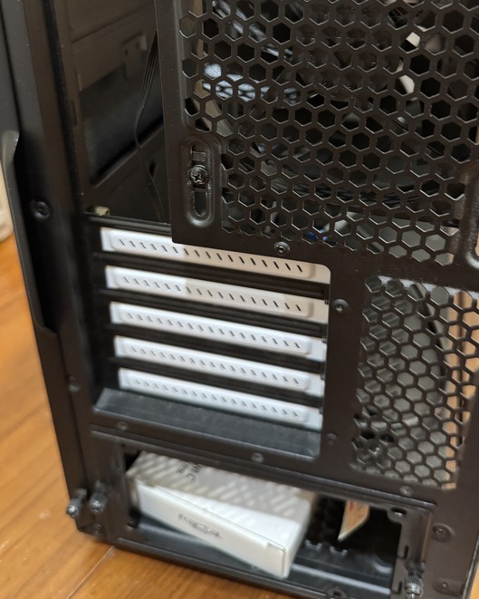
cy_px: 169
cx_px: 269
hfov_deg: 43.3
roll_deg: -0.1
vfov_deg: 51.2
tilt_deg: -26.7
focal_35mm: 34
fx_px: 602
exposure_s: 1/40
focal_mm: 6.76
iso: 1000
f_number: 1.78
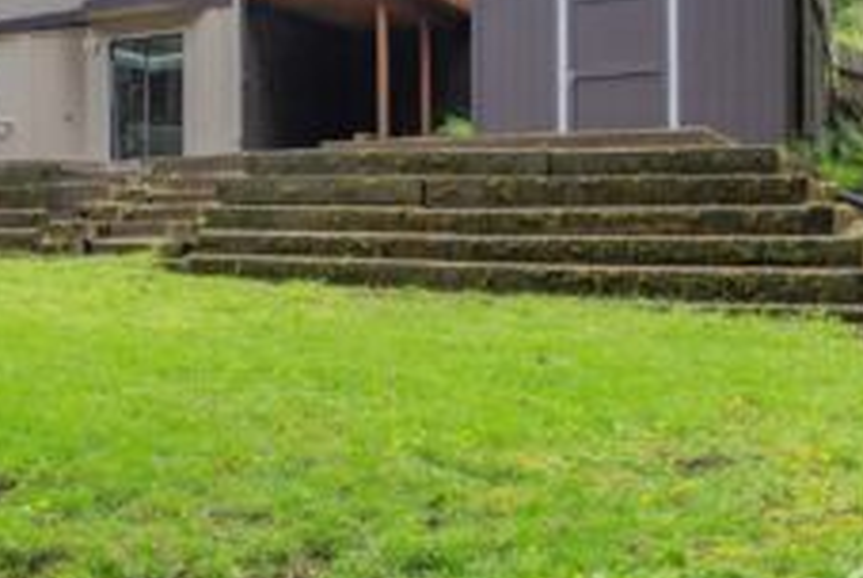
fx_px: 888
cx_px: 304
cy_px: 112
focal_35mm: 37
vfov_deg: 34.9
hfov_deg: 51.1
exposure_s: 1/60
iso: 160
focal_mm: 14
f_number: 9
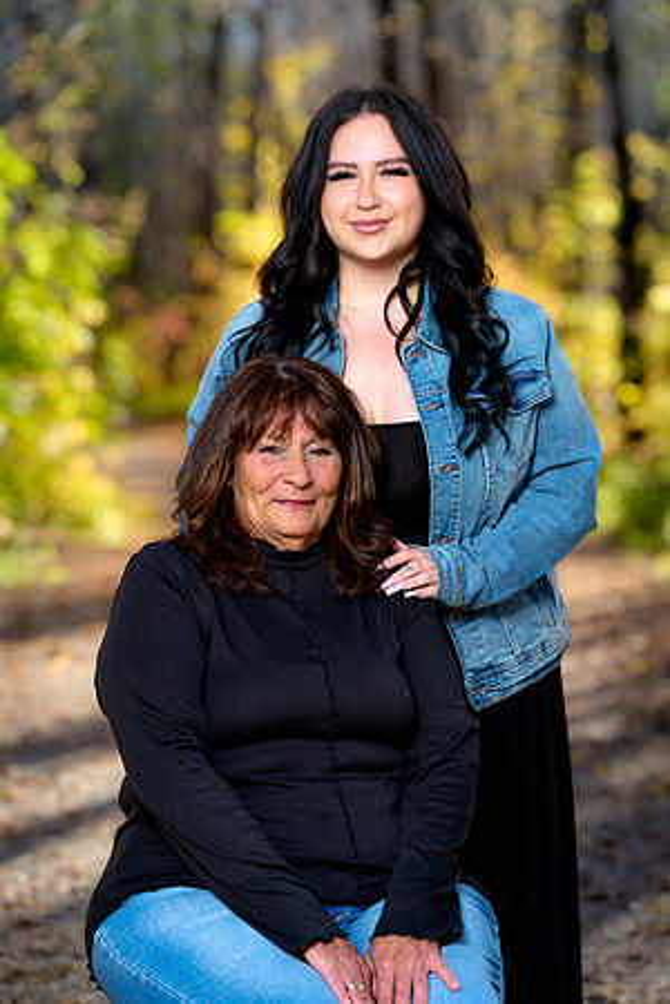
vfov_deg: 19.3
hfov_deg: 12.9
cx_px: 335
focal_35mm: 106
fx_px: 2959
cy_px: 502
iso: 640
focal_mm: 106
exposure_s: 1/160
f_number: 3.2
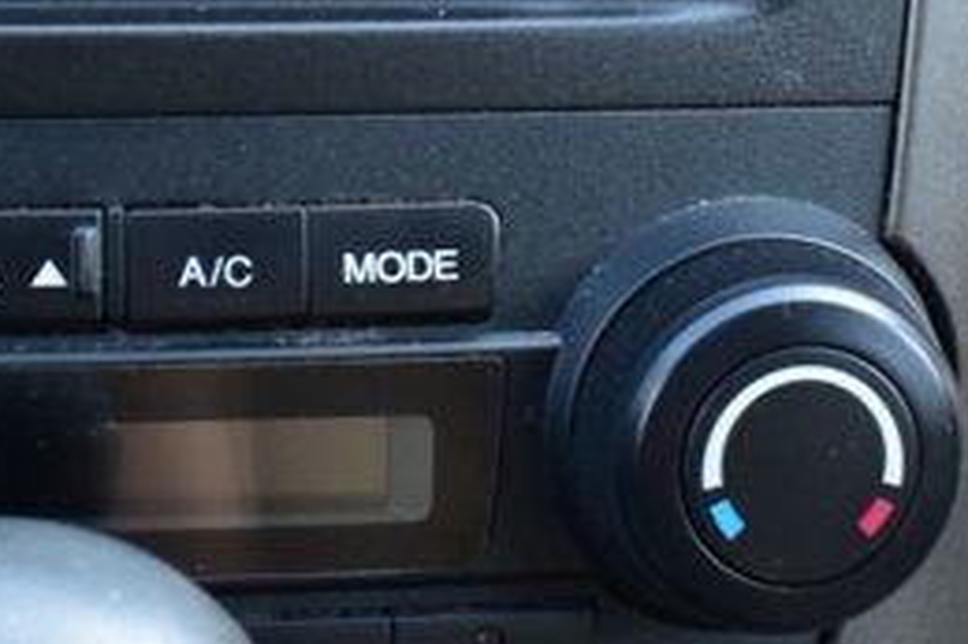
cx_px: 156
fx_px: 3493
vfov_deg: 10.4
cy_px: -82
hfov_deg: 15.6
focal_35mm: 130
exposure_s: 1/20
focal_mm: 22
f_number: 6.3
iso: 400
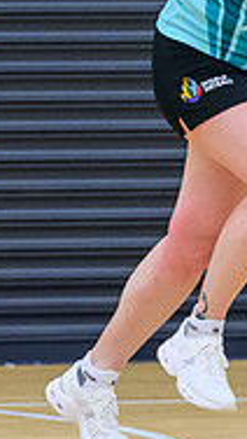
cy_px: 206
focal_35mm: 1268
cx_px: 245
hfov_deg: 1.0
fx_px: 14737
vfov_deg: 1.7
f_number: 3.2
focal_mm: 200
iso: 4000
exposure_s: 1/1000
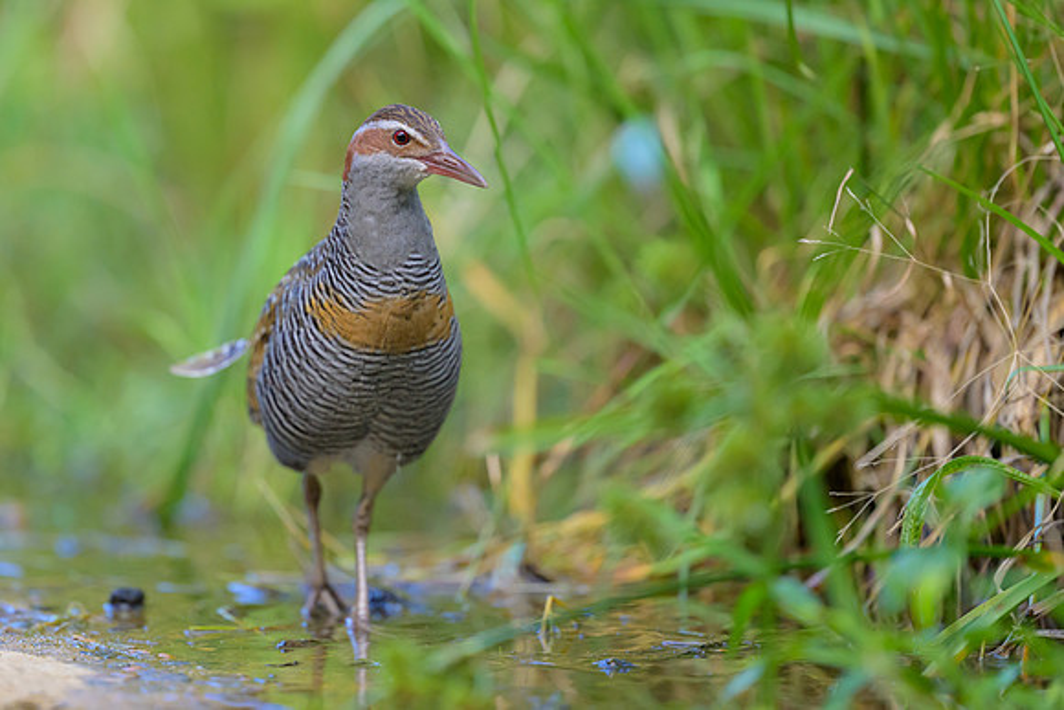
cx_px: 359
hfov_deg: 3.9
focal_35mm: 530
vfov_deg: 2.6
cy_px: 317
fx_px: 15681
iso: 2500
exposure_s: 1/2000
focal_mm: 400
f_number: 2.8
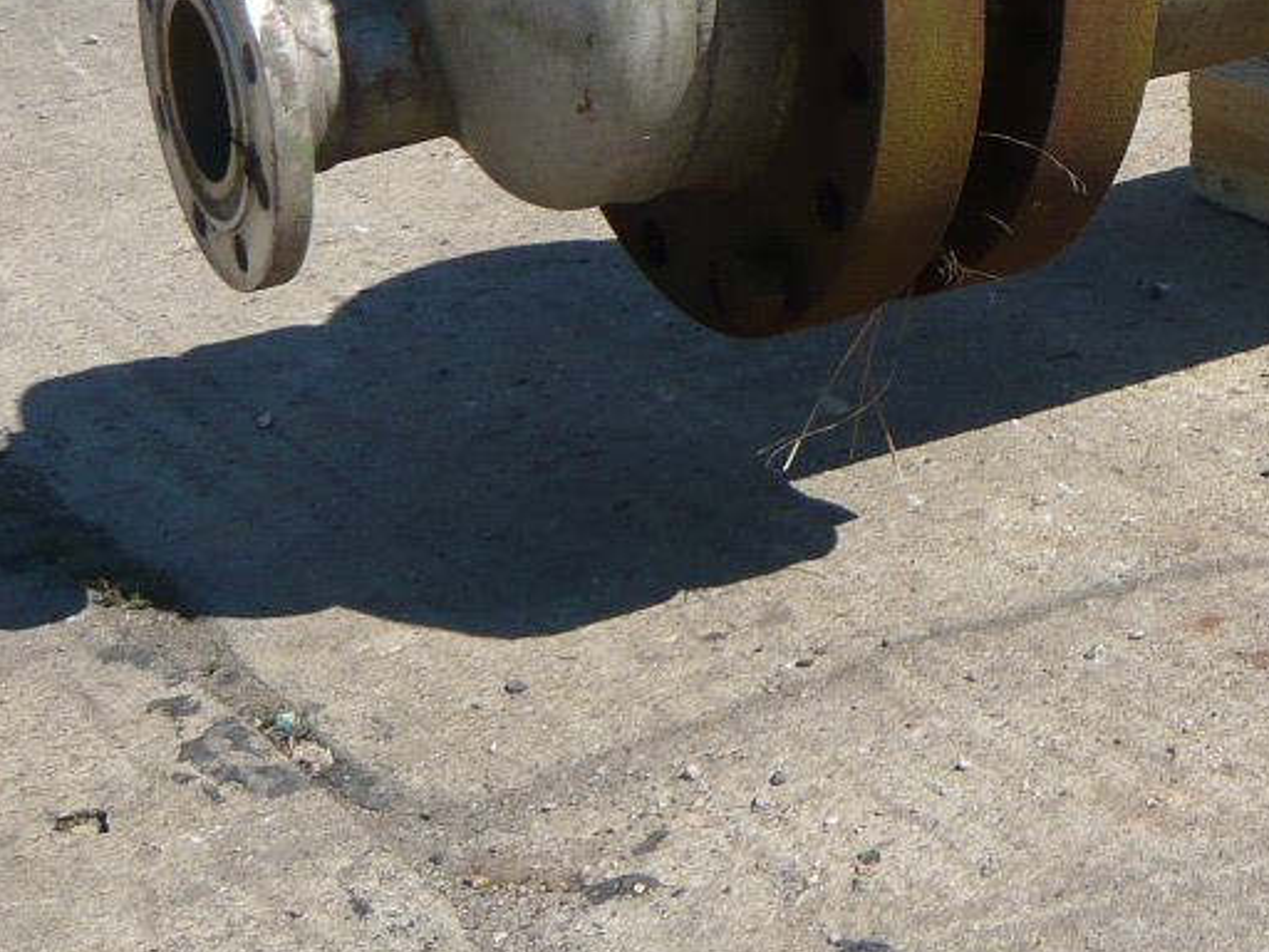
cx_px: 1522
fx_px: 2933
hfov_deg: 22.5
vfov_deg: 17.7
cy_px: -151
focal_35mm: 80
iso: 100
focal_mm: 4.6
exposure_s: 1/200
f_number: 8
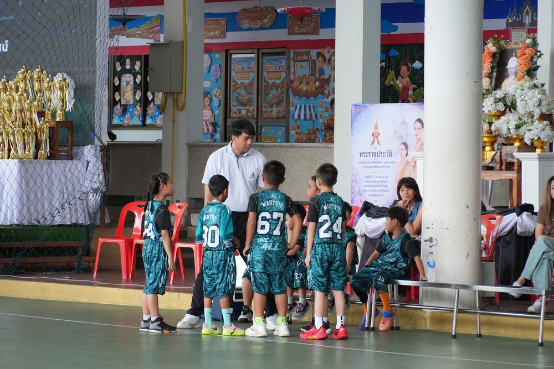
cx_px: 277
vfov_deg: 6.8
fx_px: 3116
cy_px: 184
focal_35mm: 202
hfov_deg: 10.2
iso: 1000
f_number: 5.6
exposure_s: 1/125
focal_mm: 135
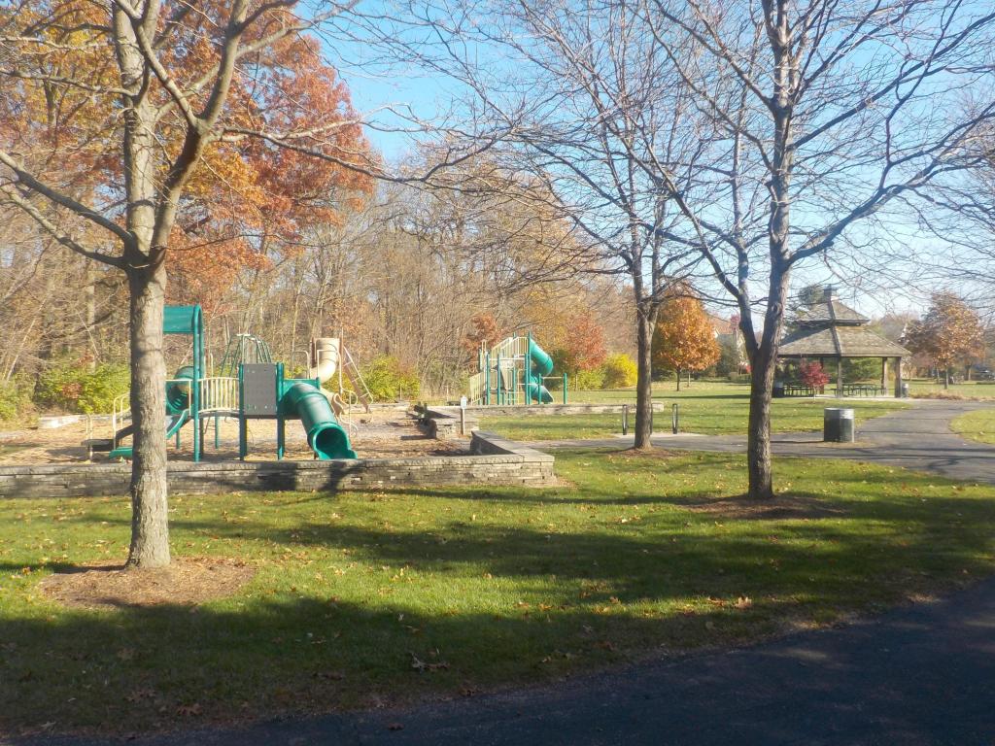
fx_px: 862
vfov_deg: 46.8
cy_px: 373
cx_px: 498
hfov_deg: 60.0
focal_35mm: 30
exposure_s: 1/500
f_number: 3.3
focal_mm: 4.1
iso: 125
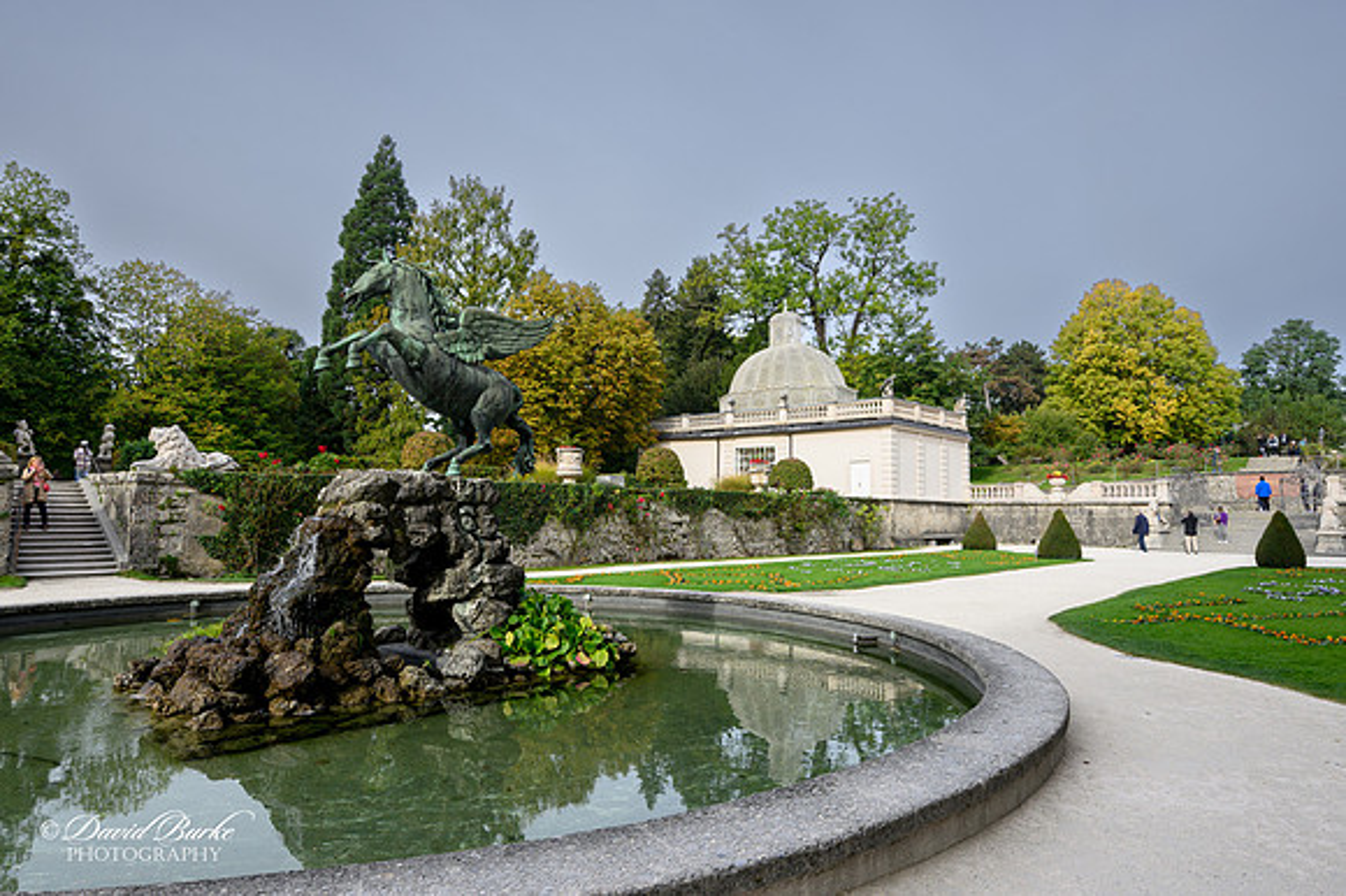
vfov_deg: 59.4
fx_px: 785
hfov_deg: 81.2
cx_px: 673
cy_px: 448
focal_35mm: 21
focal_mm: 14
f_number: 9
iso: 220
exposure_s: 1/200
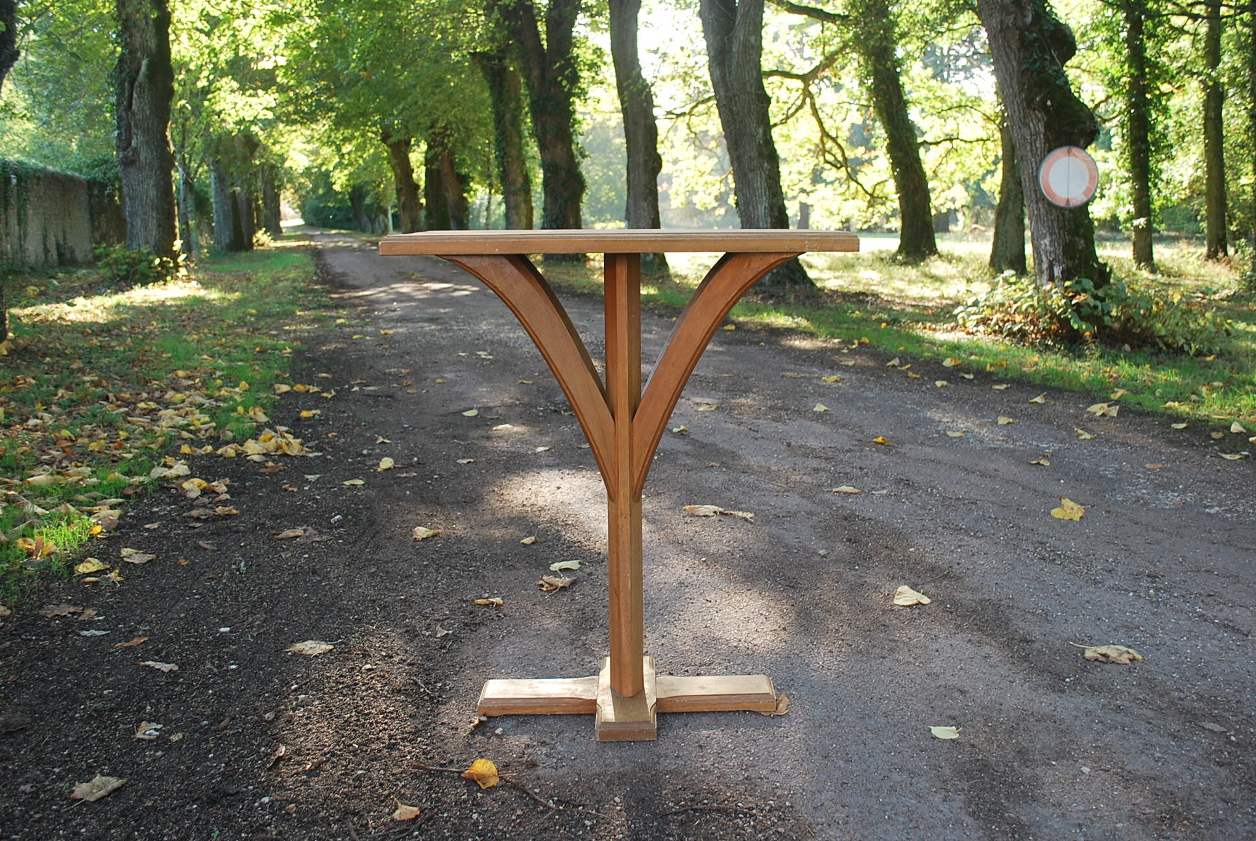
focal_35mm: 33
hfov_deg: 57.2
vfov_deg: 40.1
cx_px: 628
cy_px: 420
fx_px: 1153
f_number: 4
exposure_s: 1/60
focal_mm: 22
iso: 200
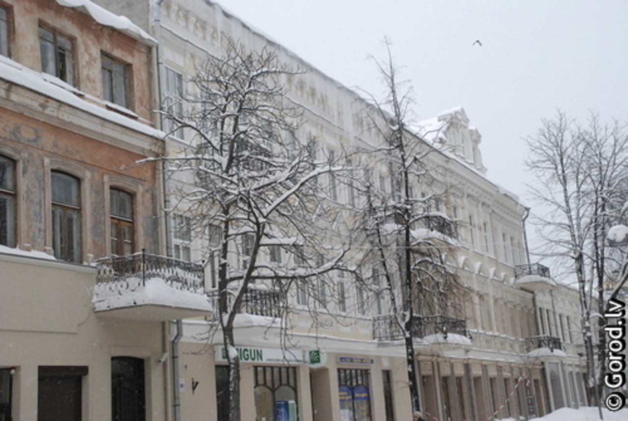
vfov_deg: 25.8
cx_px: 314
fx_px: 917
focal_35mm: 52
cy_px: 210
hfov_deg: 37.8
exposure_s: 1/90
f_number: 6.7
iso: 800
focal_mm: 35
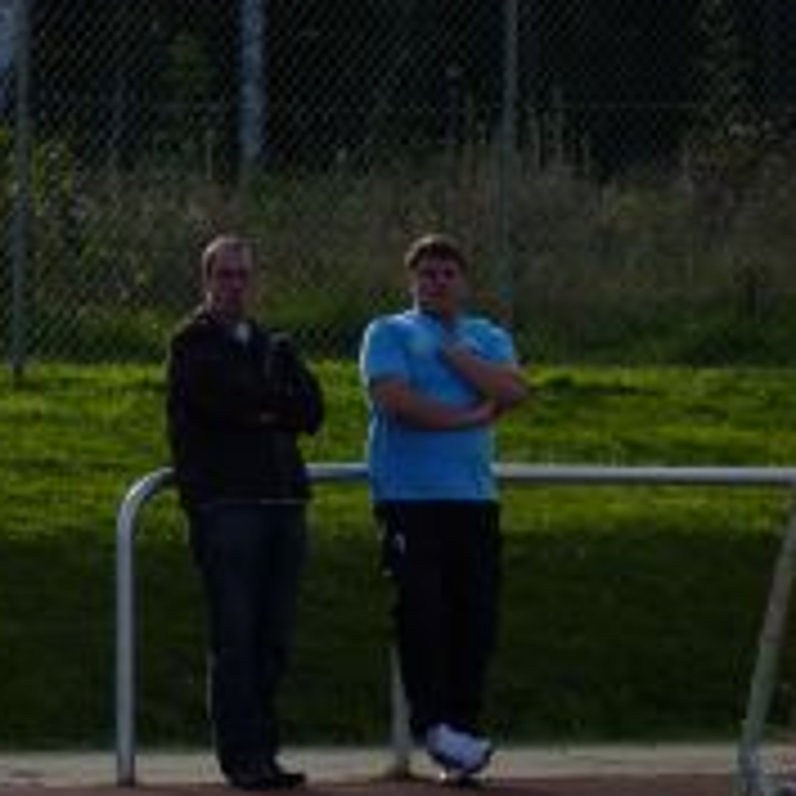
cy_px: 666
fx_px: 10406
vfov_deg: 4.4
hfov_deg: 4.4
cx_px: -207
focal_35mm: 400
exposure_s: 1/1000
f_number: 3.7
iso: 125
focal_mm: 29.7
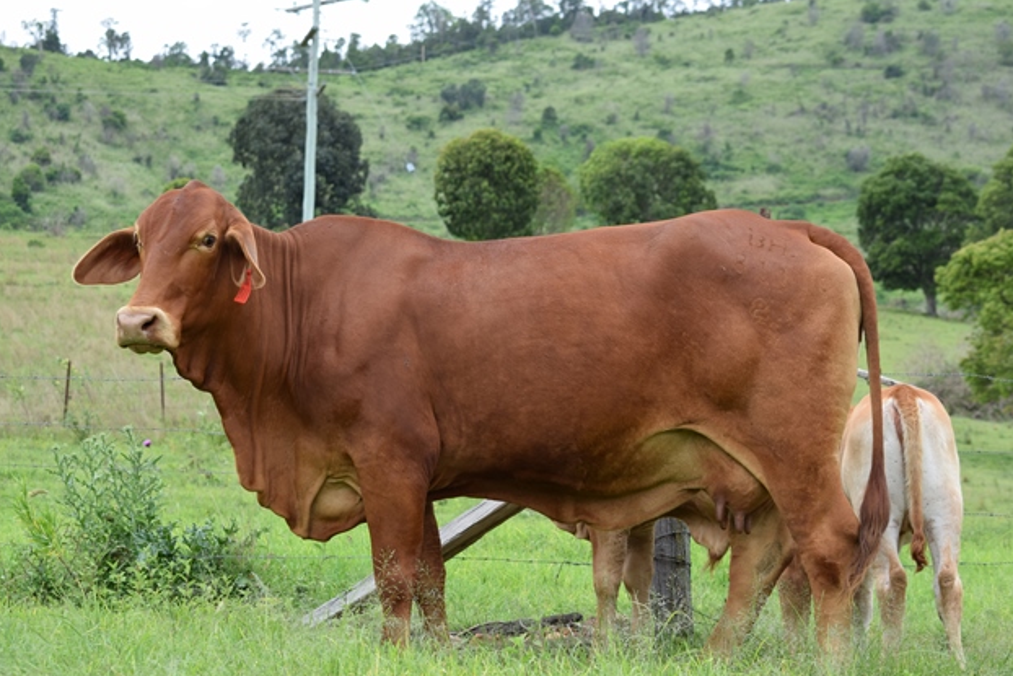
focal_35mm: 105
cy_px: 343
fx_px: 2955
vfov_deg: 13.0
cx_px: 508
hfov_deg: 19.5
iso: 220
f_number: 8
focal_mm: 68
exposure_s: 1/250
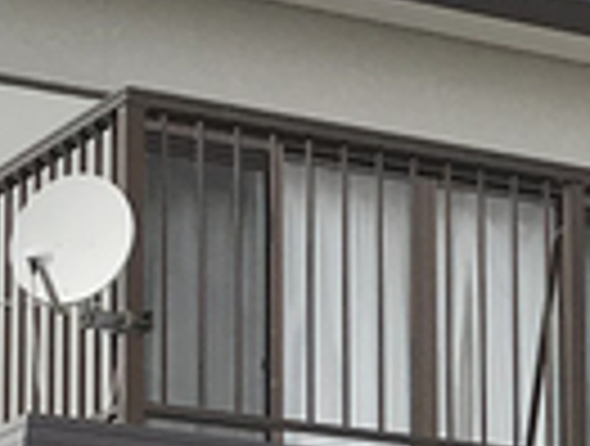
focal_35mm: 213
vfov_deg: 6.9
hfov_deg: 9.0
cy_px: 730
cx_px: 919
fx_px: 3640
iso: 20
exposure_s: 1/1953
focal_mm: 3.99
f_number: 1.8
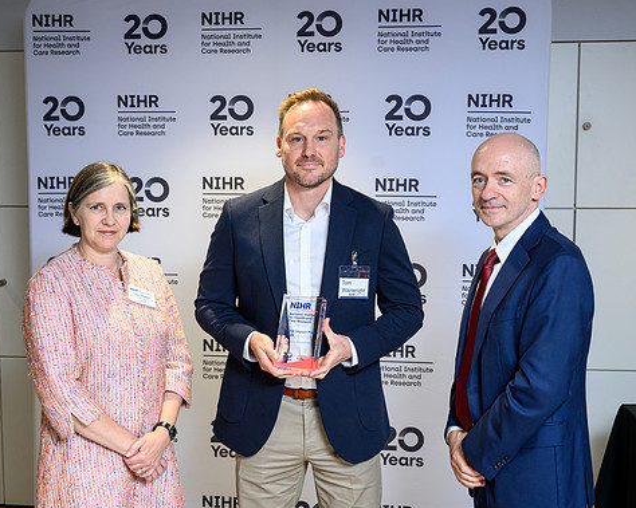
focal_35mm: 49
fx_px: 922
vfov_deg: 30.8
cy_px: 257
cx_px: 306
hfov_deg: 38.0
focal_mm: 42
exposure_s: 1/200
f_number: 4.5
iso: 1600
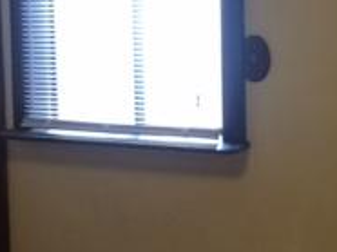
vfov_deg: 14.8
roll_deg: +0.5
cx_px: 152
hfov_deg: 19.7
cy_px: 111
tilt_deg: -7.1
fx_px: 972
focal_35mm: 100
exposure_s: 1/30
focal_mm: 4.15
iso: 64
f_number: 2.2
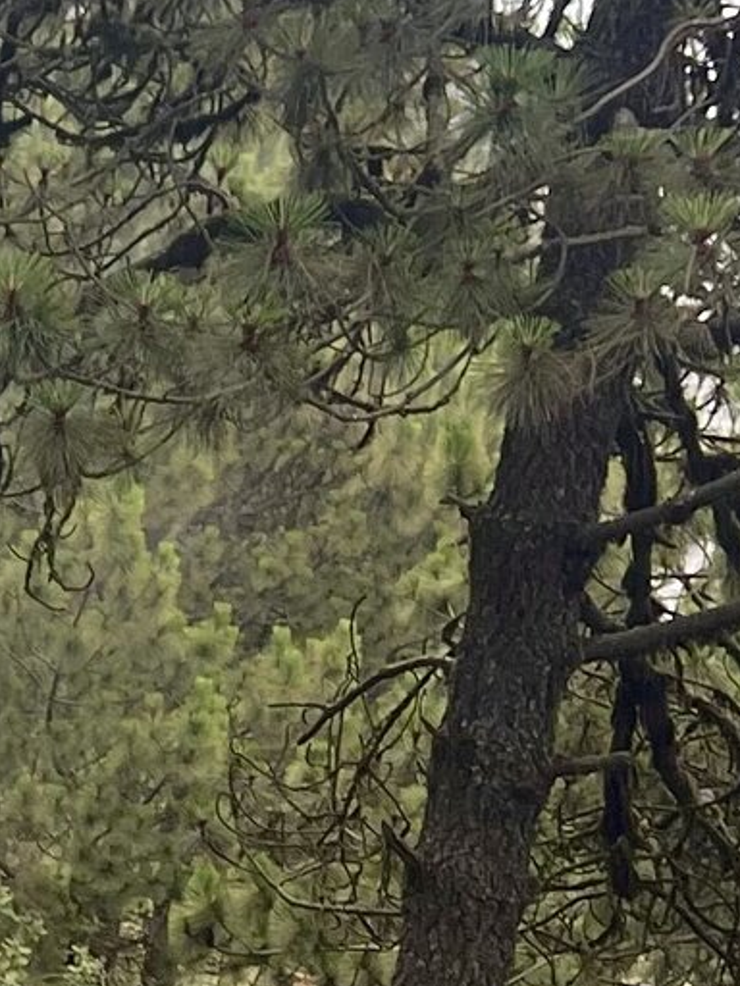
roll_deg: -0.3
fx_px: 3620
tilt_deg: -14.0
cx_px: -885
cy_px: 1300
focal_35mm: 127
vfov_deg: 14.8
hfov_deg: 10.4
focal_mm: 5.1
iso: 32
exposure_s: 1/755
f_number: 1.6
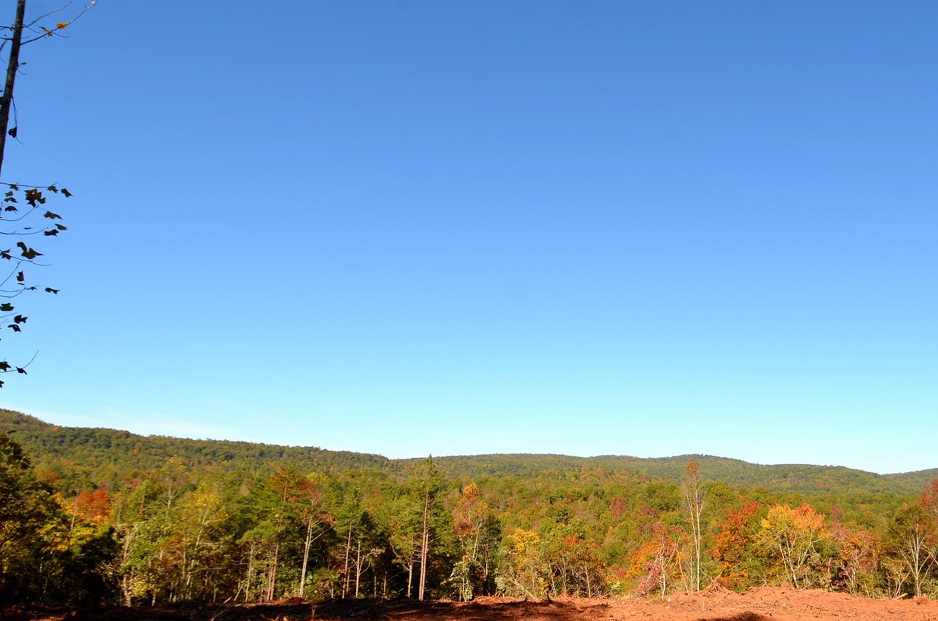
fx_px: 676
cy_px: 388
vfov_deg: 48.9
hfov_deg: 68.0
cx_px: 609
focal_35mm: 26
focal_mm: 12
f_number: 8
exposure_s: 1/250
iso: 100
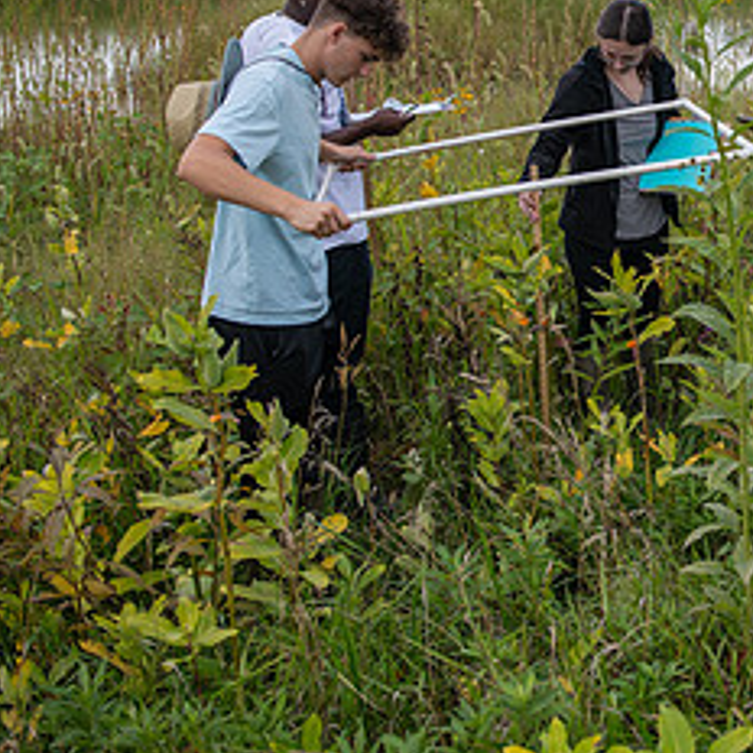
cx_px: 776
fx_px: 1674
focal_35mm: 68
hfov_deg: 24.1
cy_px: 222
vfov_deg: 25.2
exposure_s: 1/500
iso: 100
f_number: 3.5
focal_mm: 32
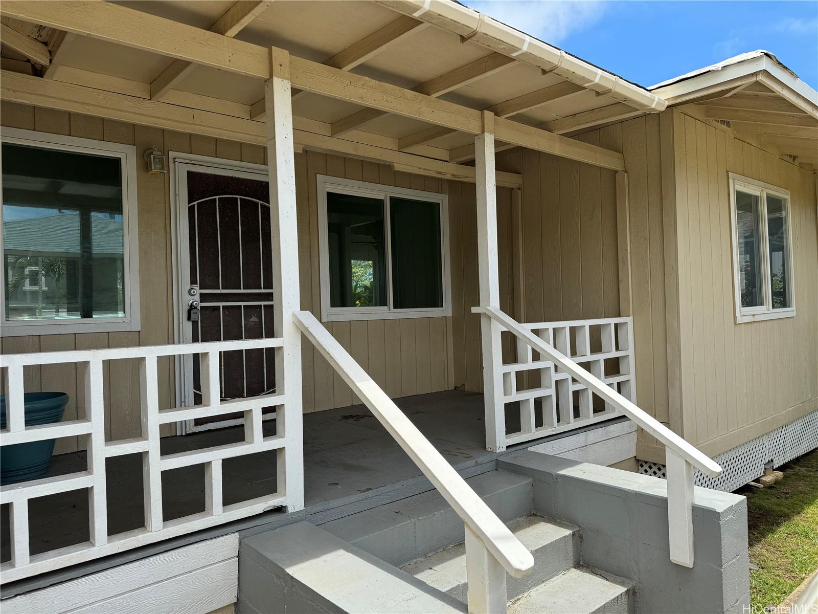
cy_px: 307
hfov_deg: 71.6
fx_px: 567
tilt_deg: +0.7
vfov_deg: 56.8
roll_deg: +1.6
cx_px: 409
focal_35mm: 24
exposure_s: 1/2331
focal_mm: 6.76
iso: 80
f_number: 1.78
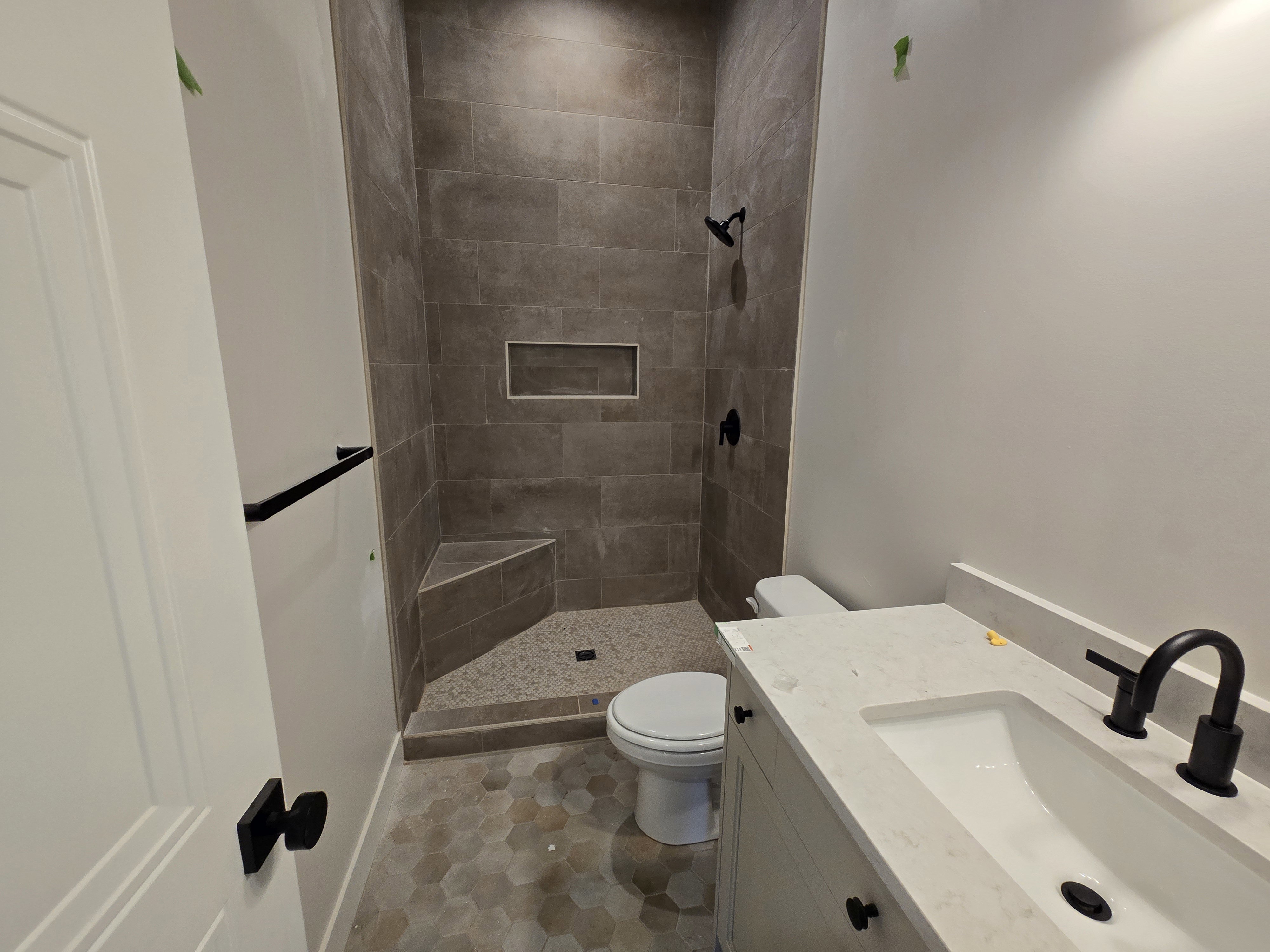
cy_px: 476
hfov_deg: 106.2
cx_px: 635
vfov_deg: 89.9
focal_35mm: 13
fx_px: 477
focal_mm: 2.2
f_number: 2.2
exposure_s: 1/60
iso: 80
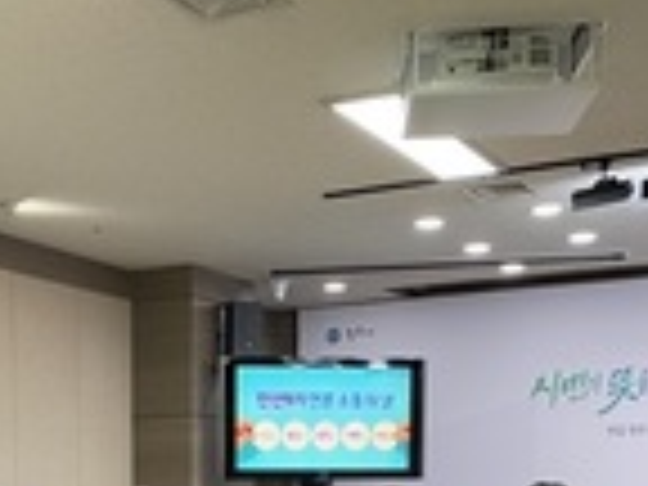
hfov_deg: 30.4
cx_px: 194
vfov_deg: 21.7
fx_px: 1179
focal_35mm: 63
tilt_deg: -4.9
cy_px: 572
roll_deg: -0.3
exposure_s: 1/60
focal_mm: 4.25
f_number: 1.8
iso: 100
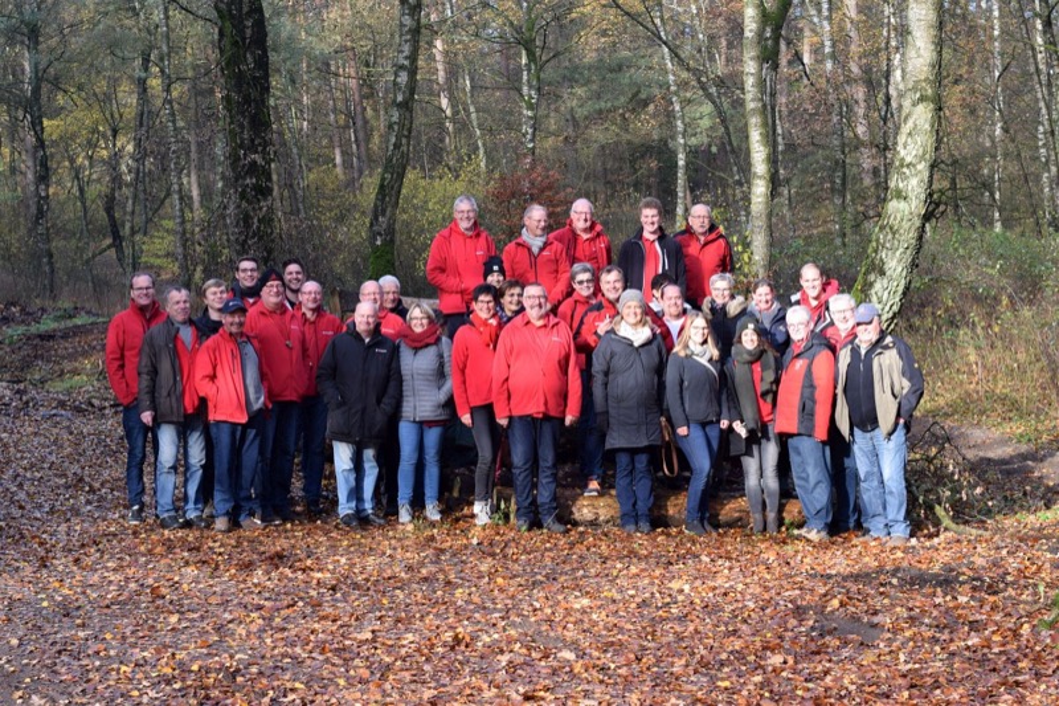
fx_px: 2206
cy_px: 353
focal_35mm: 75
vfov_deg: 18.2
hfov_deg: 27.0
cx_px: 530
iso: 400
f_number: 6.3
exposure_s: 1/160
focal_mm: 50
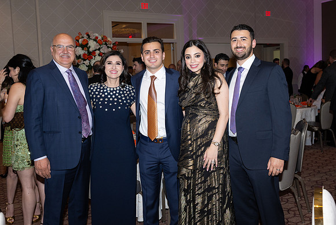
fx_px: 346
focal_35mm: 37
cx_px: 180
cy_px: 104
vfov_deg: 35.9
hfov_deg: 51.8
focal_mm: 34.5
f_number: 5.6
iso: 800
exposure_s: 1/100
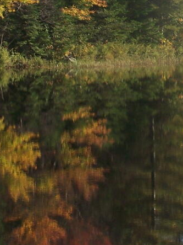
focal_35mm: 212
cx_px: 204
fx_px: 1494
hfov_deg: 7.0
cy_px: 14
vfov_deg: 9.3
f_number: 3.2
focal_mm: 11.5
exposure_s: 1/500
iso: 80
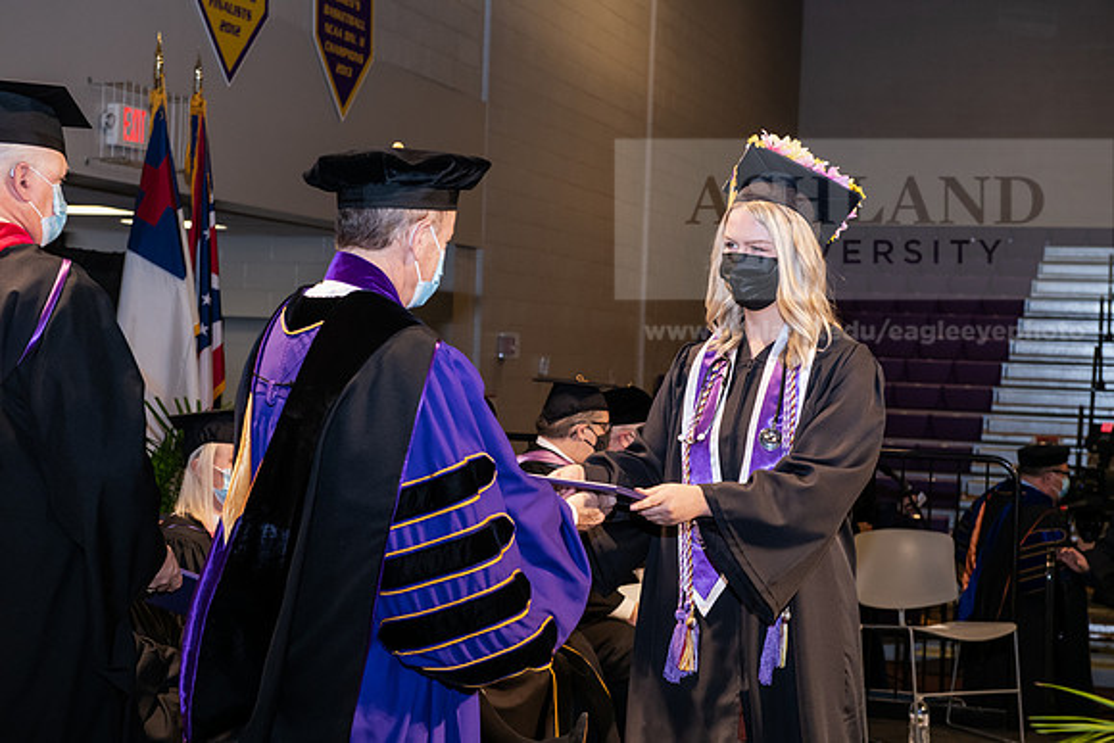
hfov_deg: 30.5
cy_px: 372
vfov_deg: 20.6
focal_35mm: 66
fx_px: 2043
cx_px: 557
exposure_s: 1/200
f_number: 6.3
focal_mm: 66
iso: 1600
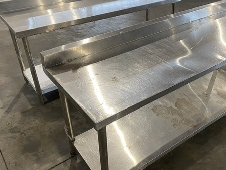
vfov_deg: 39.7
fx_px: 235
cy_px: 88
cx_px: 141
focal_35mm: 36
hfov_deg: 50.8
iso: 160
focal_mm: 4.25
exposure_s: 1/50
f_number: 1.8
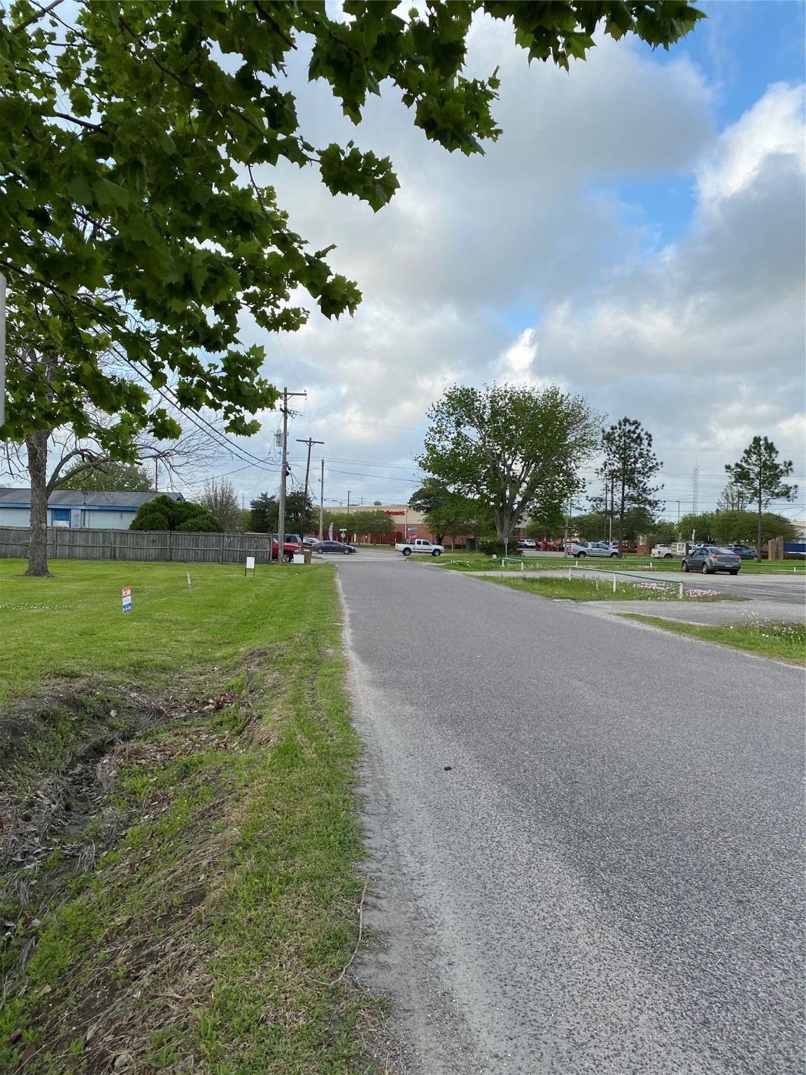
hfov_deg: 53.1
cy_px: 538
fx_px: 807
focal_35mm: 26
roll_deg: -0.5
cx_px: 403
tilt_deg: +1.3
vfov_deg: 67.3
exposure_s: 1/1147
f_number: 1.8
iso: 32
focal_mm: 4.25
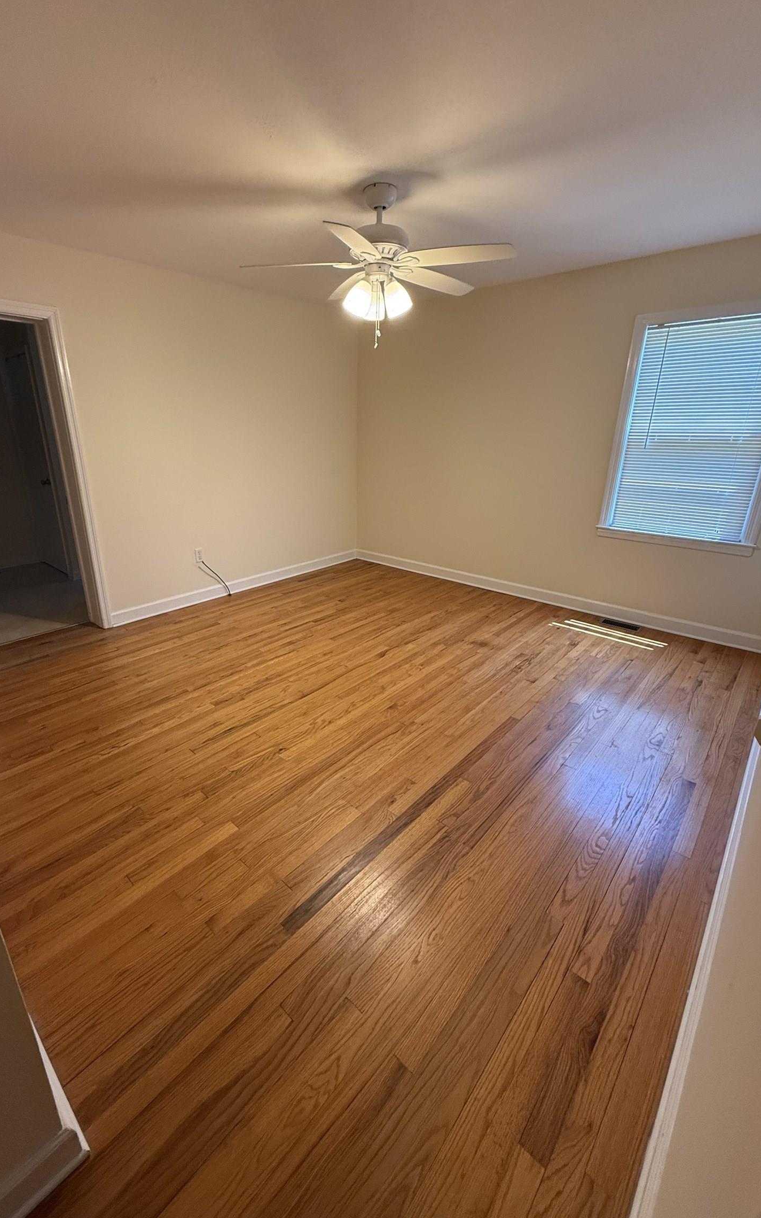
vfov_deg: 101.5
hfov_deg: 74.6
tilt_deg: -20.0
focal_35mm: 15
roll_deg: +0.4
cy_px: 607
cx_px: 339
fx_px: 498
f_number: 2.2
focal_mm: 2.22
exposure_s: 1/120
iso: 250
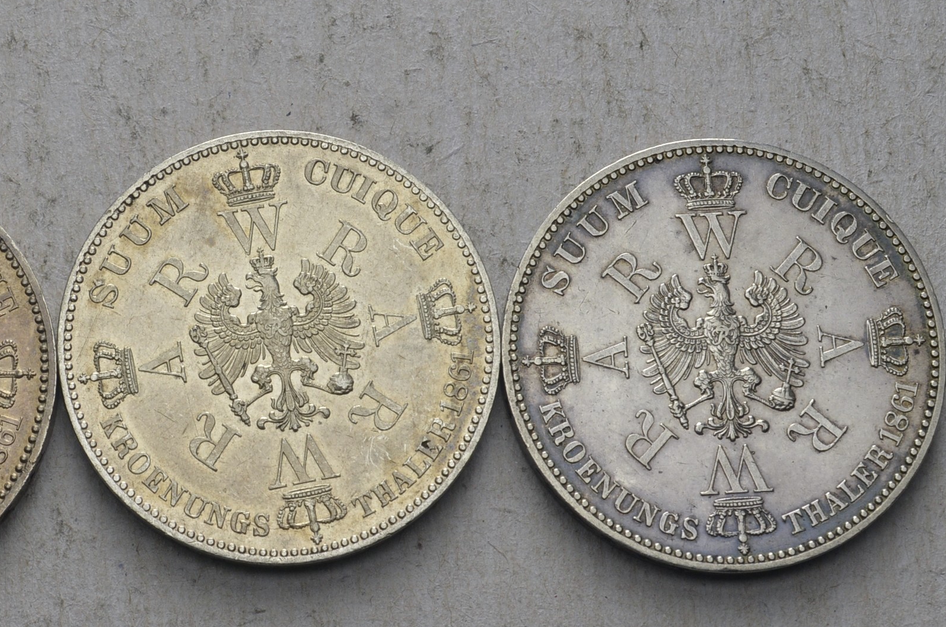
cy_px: 371
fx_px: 2544
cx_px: 271
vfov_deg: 14.0
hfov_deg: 20.9
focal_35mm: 97
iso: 400
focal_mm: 42
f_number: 14
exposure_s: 1/250
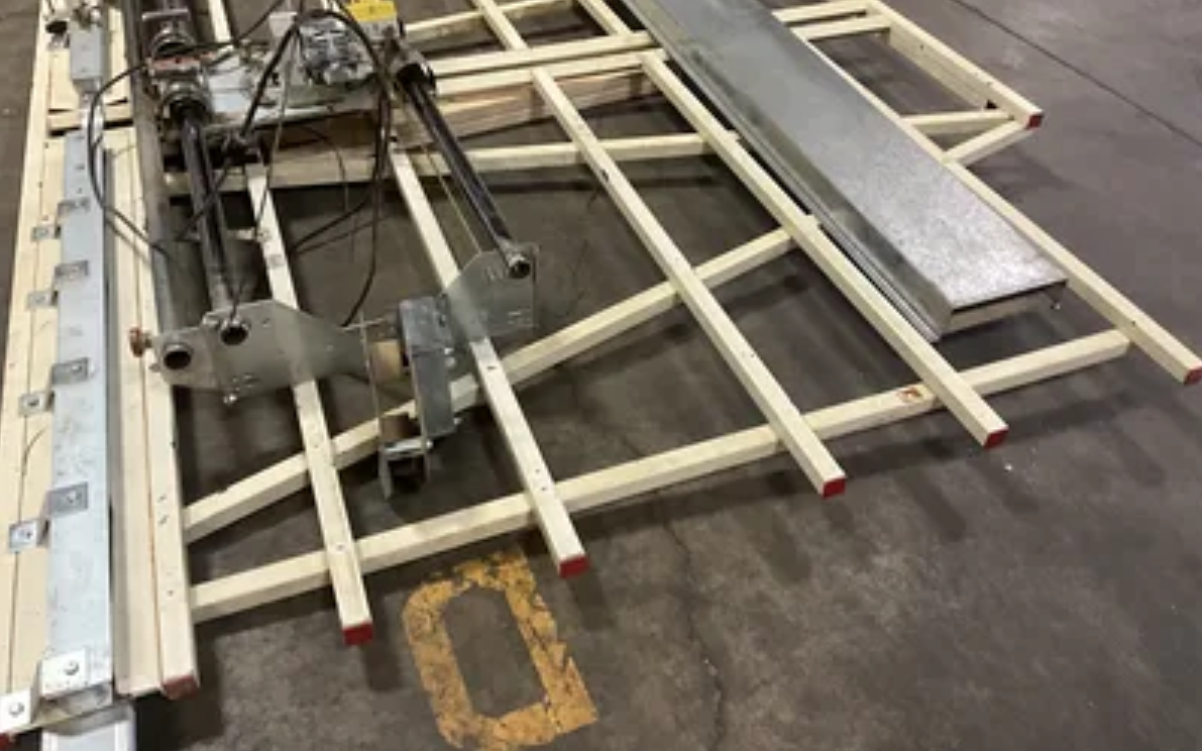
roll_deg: -3.3
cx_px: 603
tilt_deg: -38.9
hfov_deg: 61.2
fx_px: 1015
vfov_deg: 40.4
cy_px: 306
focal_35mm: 31
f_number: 1.8
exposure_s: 1/53
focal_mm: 3
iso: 320
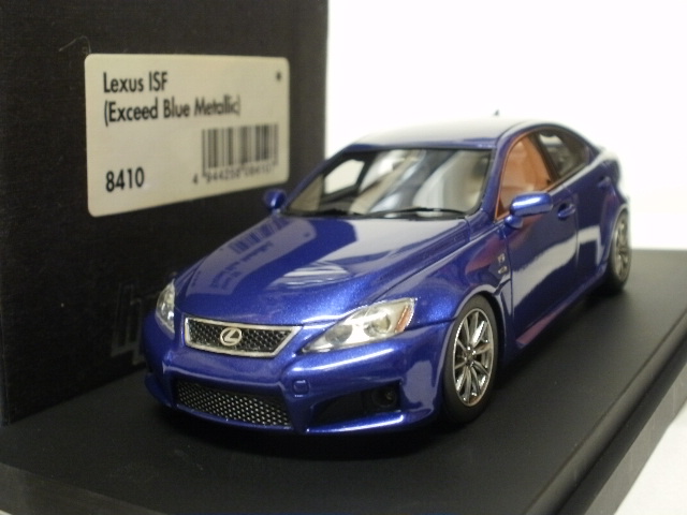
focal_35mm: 44
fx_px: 873
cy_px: 258
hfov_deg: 42.9
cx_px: 344
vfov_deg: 32.9
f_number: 4
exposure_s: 1/3
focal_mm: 7.7
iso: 125
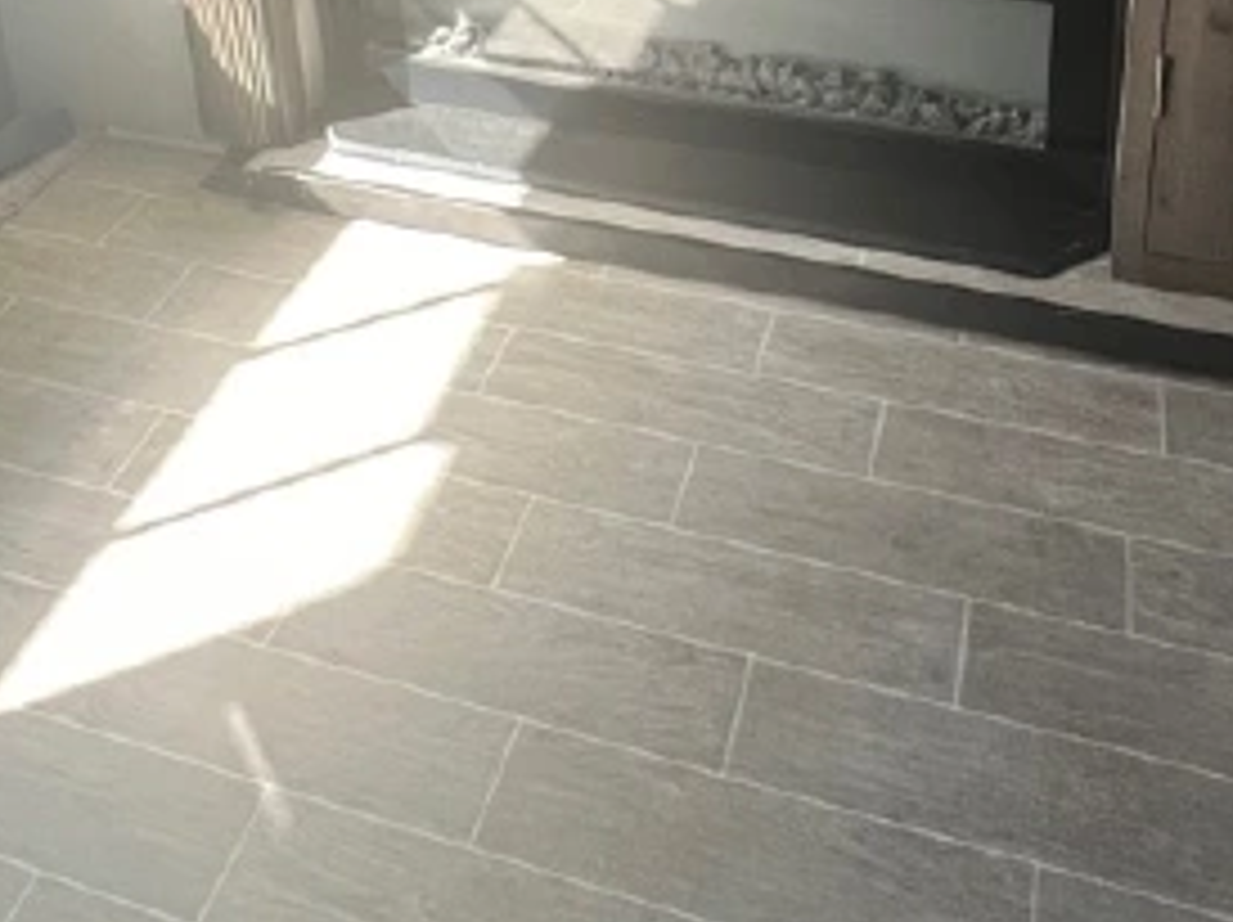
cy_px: -306
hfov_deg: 49.0
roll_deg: +1.5
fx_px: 1352
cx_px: 670
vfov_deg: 29.5
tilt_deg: -17.6
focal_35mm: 38
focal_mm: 1.57
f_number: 1.8
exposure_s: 1/60
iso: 250
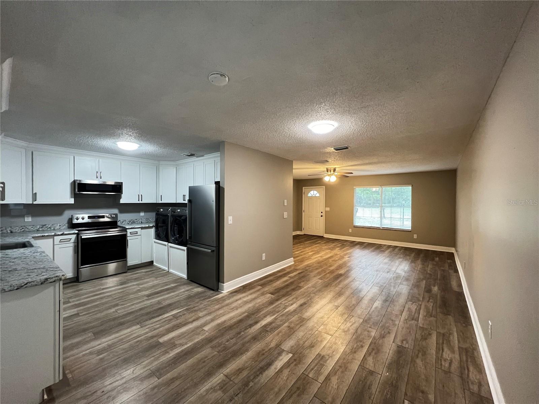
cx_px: 270
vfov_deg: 89.9
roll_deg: +0.1
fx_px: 202
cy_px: 202
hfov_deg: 106.2
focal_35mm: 13
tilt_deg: -0.5
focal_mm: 1.57
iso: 500
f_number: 1.8
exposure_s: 1/60
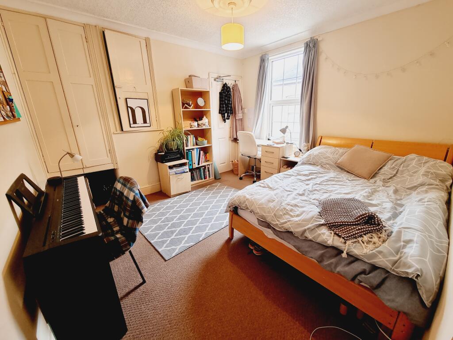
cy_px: 170
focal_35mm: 13
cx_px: 226
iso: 160
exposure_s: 1/50
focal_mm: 2.2
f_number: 2.2
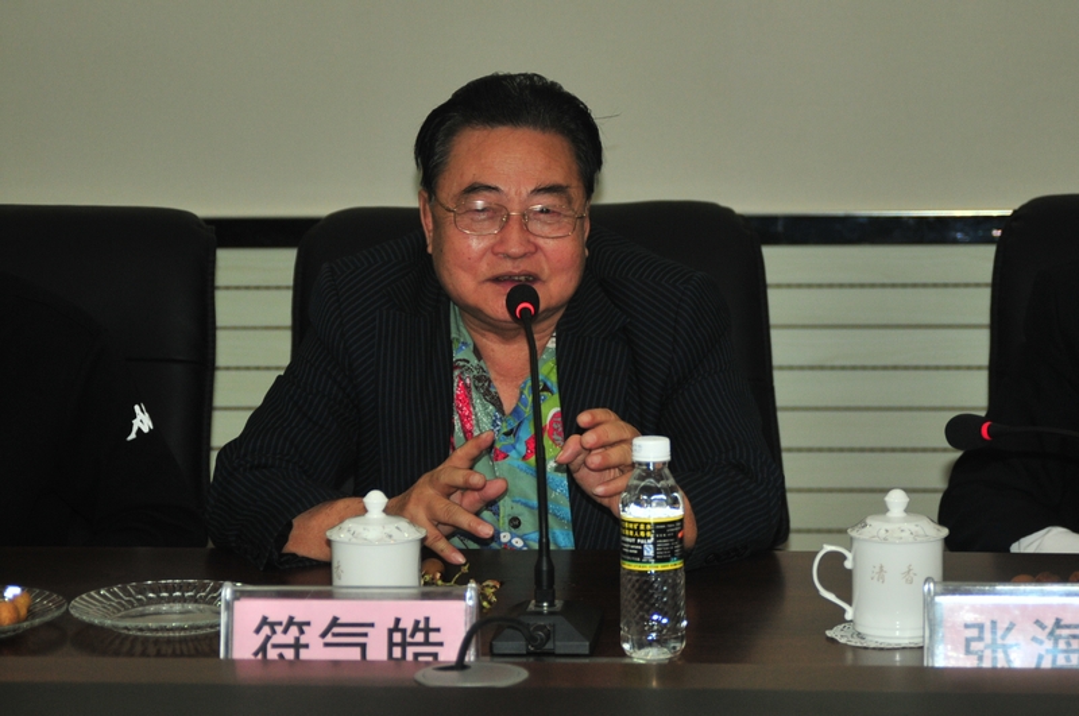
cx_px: 540
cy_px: 358
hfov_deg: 17.1
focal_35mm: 120
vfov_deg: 11.4
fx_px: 3592
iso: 500
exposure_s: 1/60
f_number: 4.5
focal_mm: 80
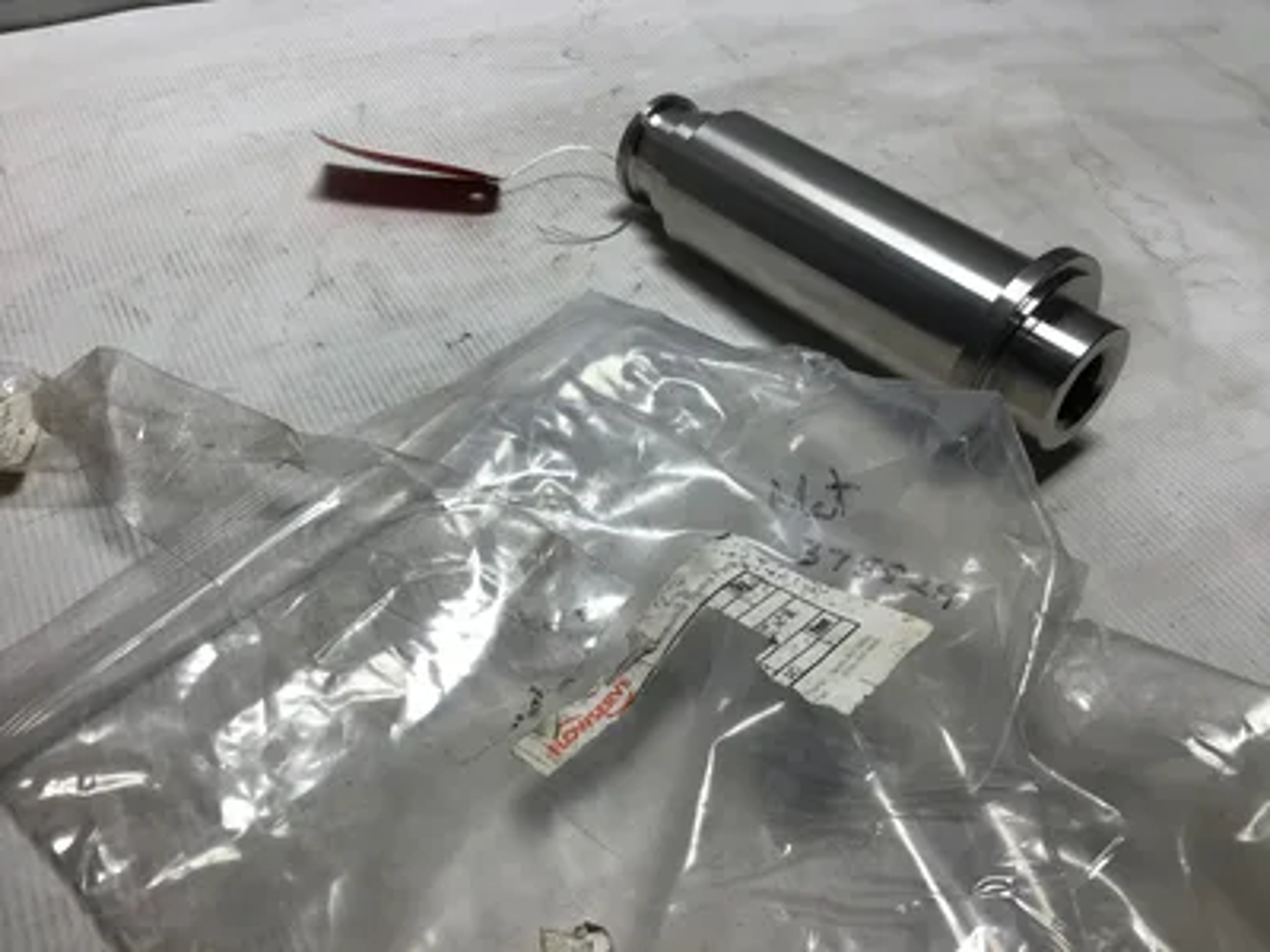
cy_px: 476
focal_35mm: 31
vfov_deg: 45.4
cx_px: 635
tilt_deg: -45.9
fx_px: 1137
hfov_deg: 58.4
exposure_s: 1/170
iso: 25
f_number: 2.4
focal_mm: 3.3
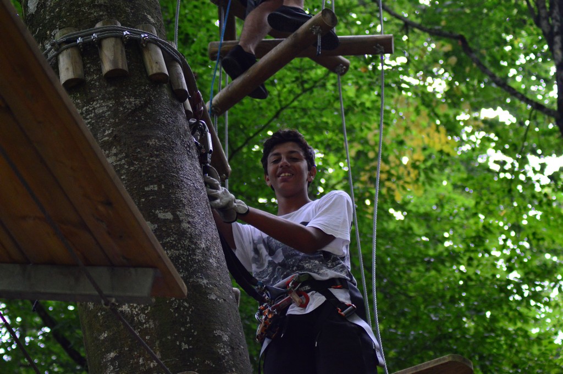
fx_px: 1641
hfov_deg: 19.5
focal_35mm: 105
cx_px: 282
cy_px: 187
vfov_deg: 13.0
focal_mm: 70
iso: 1600
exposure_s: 1/400
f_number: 4
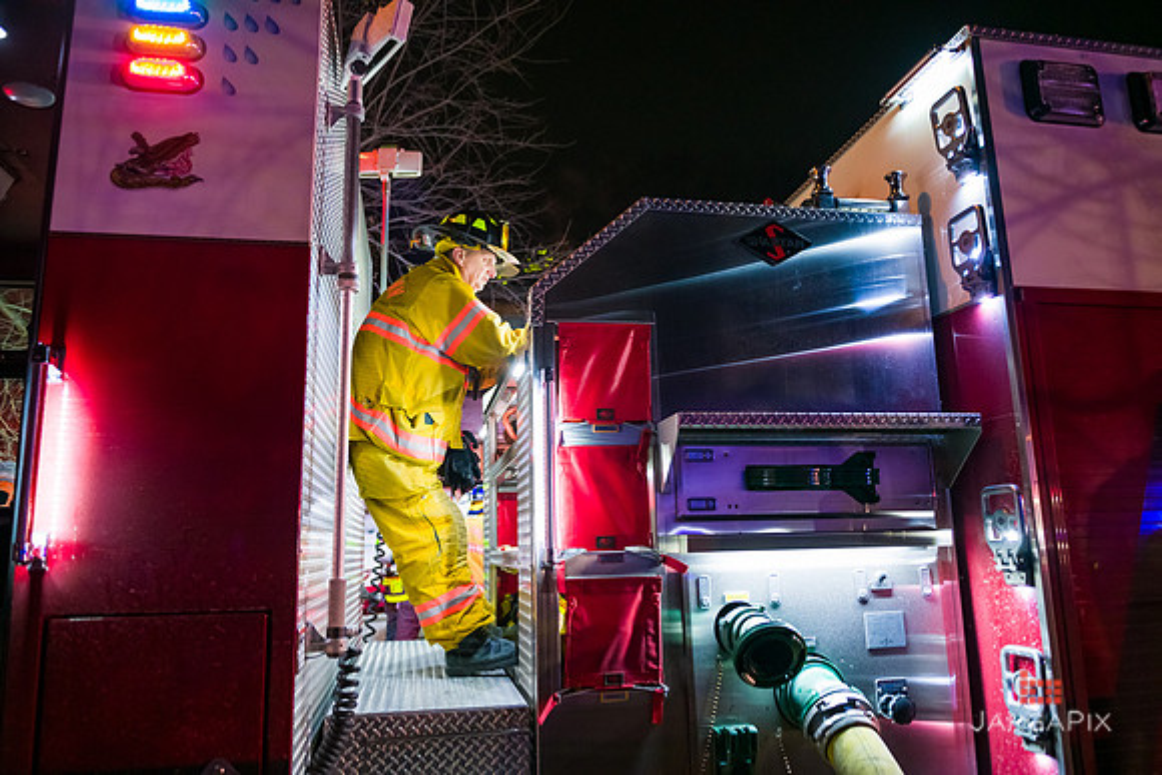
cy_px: 388
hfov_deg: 69.4
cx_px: 581
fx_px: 839
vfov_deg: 49.6
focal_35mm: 26
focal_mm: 26
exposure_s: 1/125
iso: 1600
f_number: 3.5
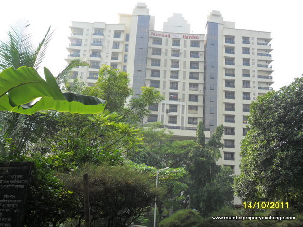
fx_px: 385
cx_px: 152
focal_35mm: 44
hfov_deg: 42.9
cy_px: 114
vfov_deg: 32.9
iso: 100
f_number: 4.5
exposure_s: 1/250
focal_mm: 7.8
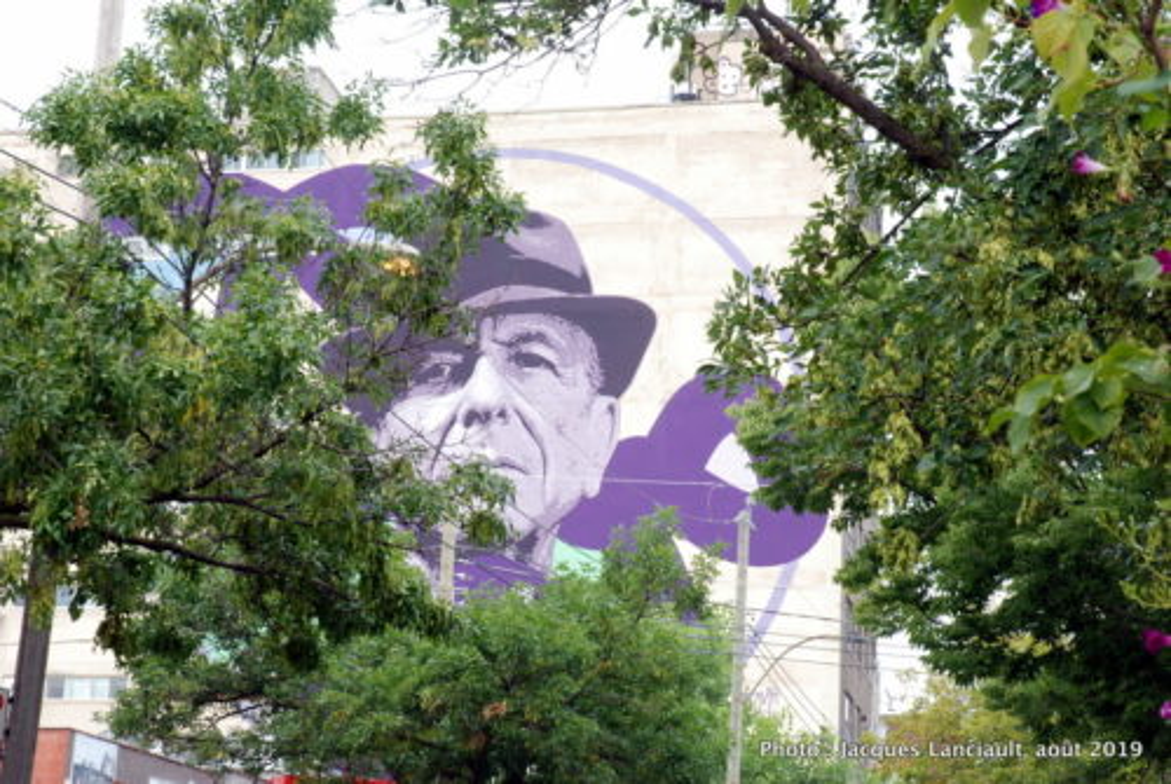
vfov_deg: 17.6
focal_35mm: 78
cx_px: 586
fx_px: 2541
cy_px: 392
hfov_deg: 26.0
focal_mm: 52
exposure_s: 1/50
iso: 200
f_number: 14
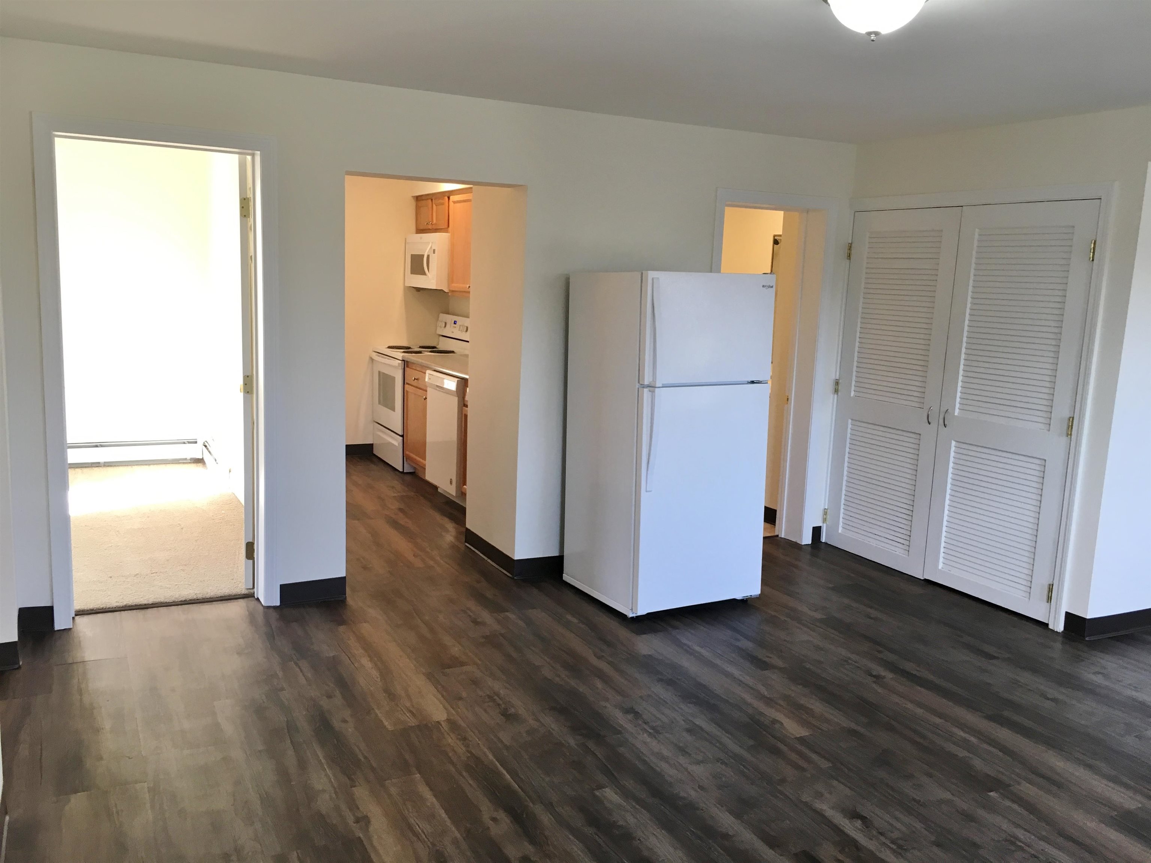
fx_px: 964
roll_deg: -1.7
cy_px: 432
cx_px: 576
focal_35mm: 29
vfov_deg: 48.2
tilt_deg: -9.3
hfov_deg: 61.7
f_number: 2.2
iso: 32
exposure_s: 1/30
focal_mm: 4.15
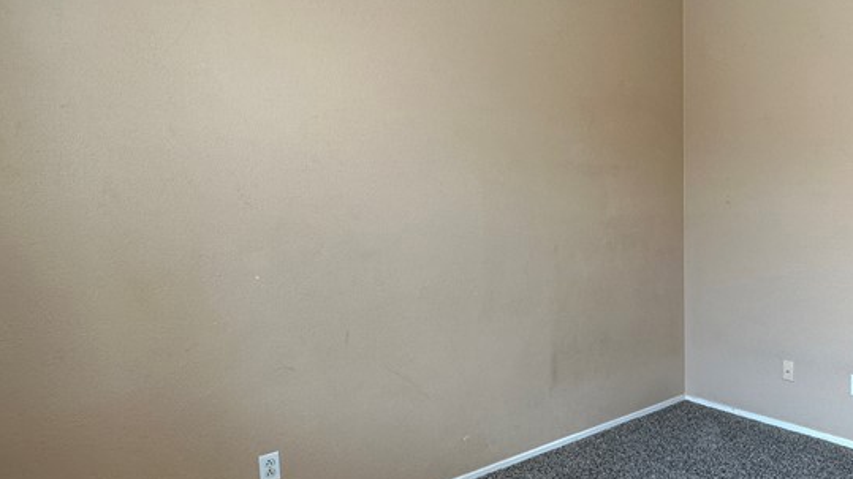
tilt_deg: -7.1
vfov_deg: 40.1
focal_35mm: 29
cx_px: 655
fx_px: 656
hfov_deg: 61.8
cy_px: 261
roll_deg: +0.6
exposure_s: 1/99
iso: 80
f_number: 2.2
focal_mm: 2.22
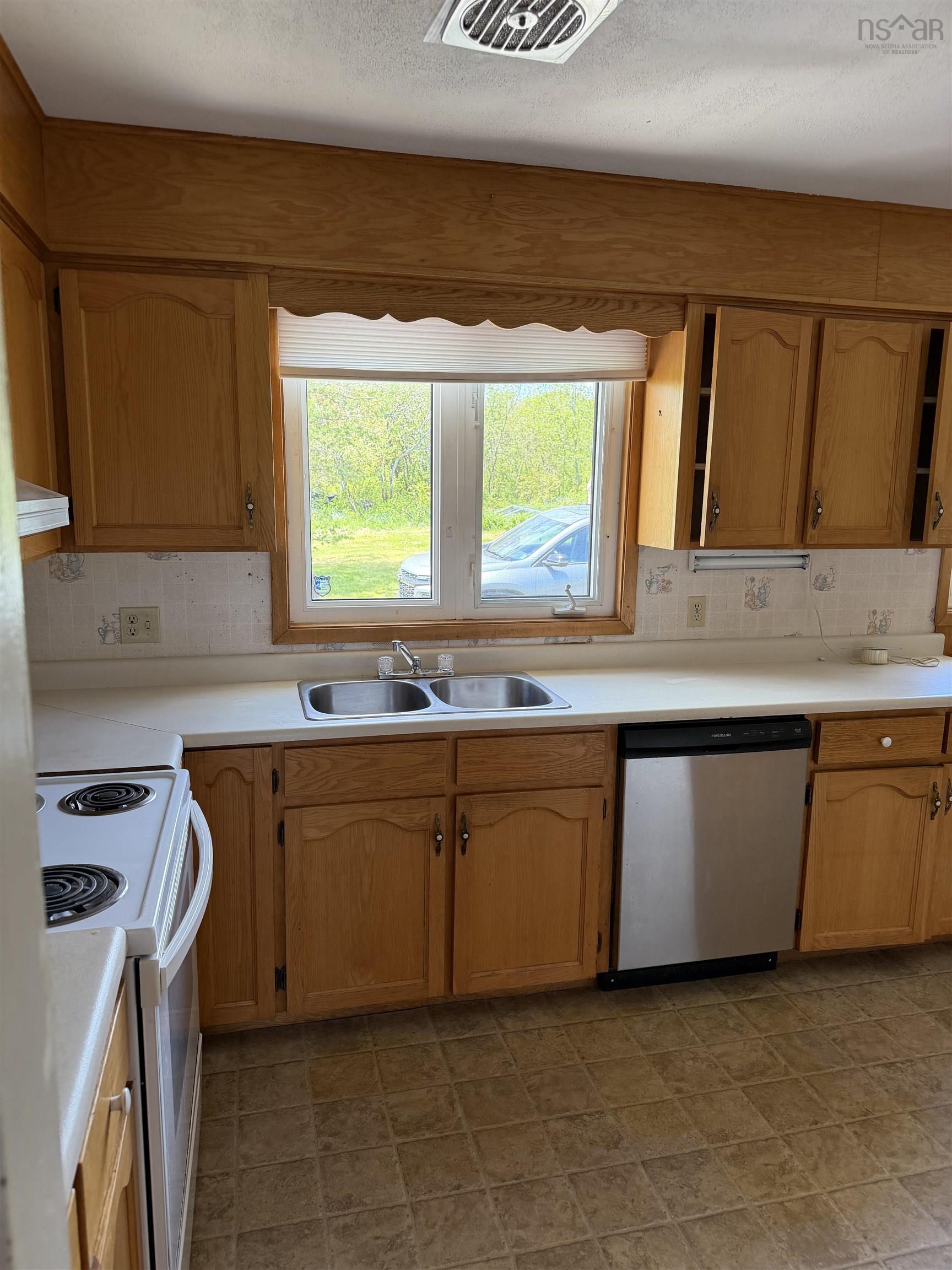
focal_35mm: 24
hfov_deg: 56.8
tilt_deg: -9.1
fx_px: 880
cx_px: 476
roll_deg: -1.1
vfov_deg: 71.6
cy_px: 635
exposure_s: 1/172
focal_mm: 6.76
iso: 200
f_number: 1.78
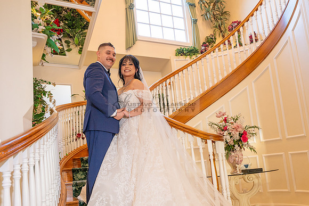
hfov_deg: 56.8
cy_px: 128
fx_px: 286
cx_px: 157
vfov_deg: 39.4
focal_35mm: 33
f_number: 2.8
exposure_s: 1/160
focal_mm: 24
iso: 640
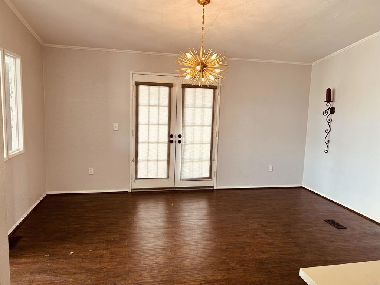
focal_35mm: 26
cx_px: 190
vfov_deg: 53.1
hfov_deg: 67.3
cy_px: 142
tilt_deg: -6.5
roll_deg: -1.4
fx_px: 285
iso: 80
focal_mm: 5.7
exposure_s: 1/120
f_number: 1.5
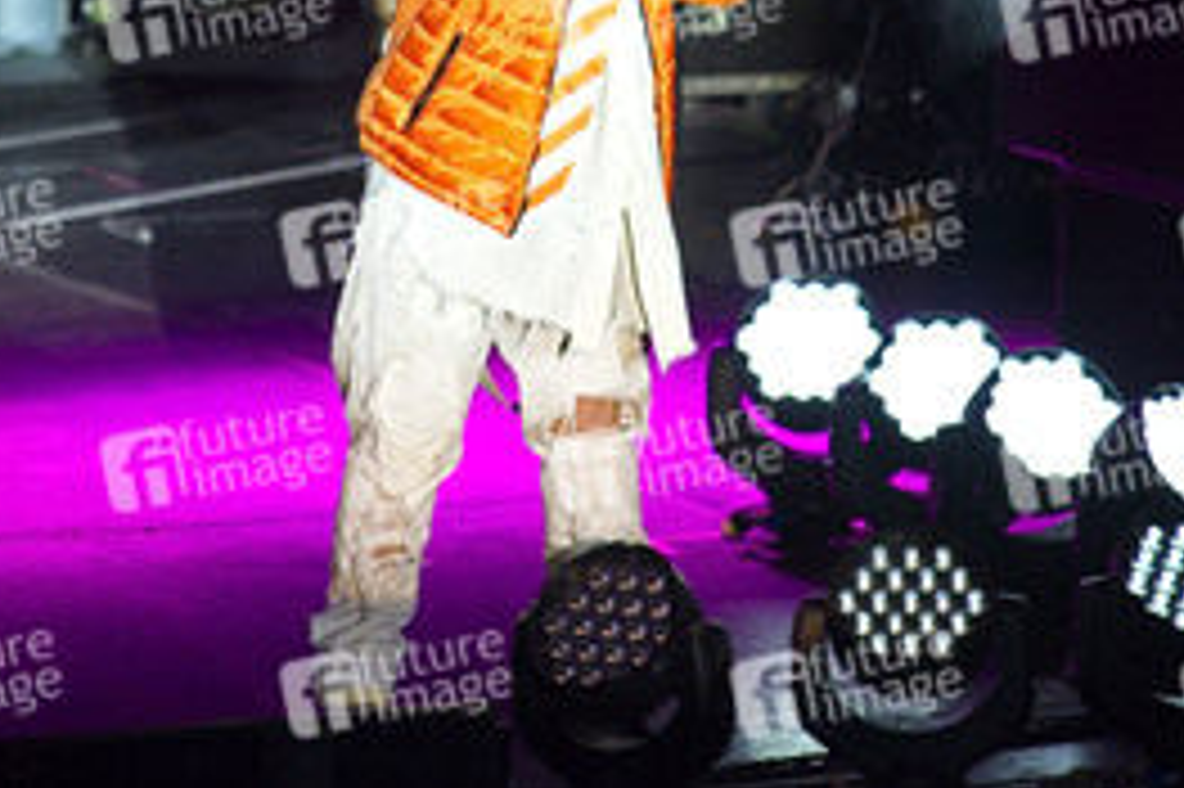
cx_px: 725
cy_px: 122
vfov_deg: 4.3
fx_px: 10419
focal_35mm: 317
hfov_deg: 6.5
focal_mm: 185
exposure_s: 1/250
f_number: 4
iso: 1600
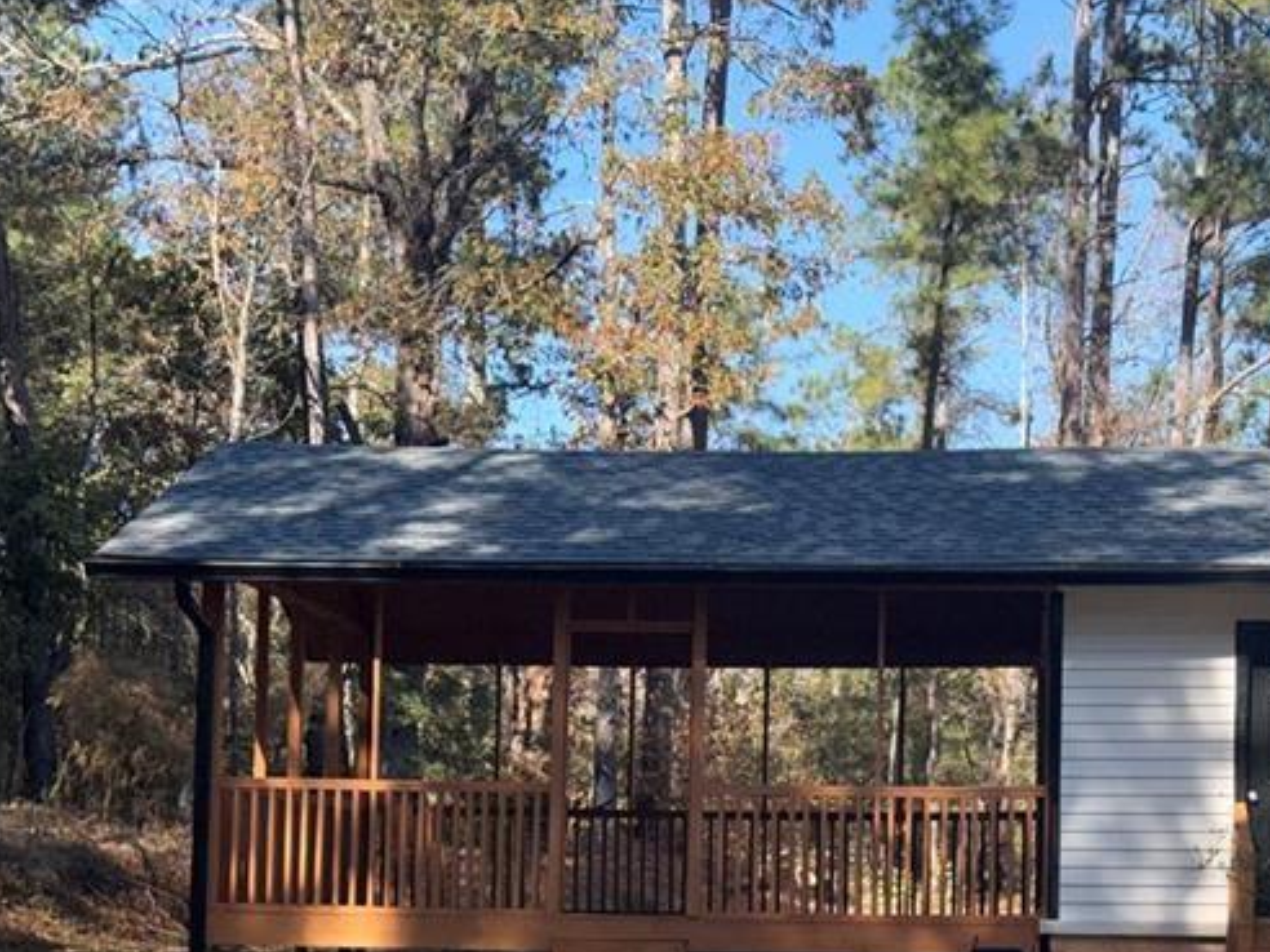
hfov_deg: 25.0
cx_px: 772
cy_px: 748
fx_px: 2862
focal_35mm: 78
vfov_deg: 18.7
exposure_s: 1/2494
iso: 50
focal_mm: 6.76
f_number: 1.78
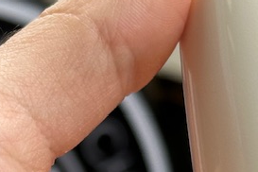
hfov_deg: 8.8
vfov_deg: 5.8
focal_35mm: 234
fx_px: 1677
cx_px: 46
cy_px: 304
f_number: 1.78
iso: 64
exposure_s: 1/685
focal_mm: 6.86
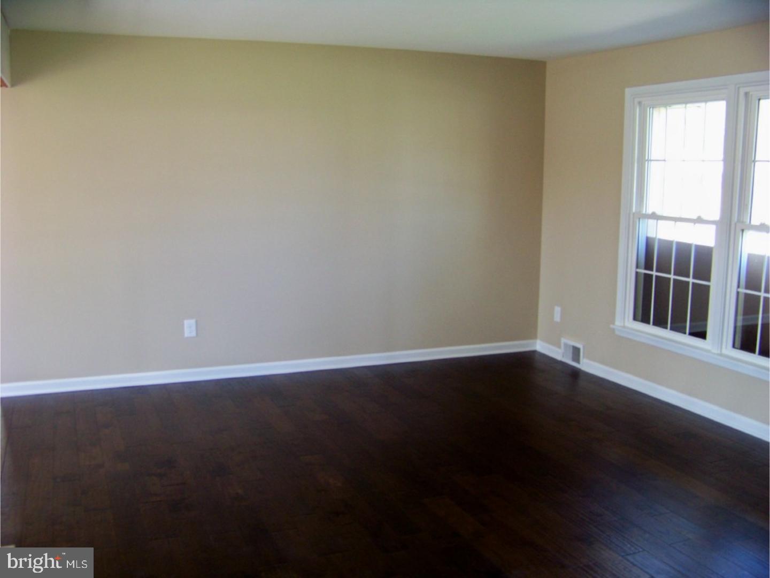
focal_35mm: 36
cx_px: 385
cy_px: 289
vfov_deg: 39.7
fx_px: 801
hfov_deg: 51.4
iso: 139
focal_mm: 5.85
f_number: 2.8
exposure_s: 1/30
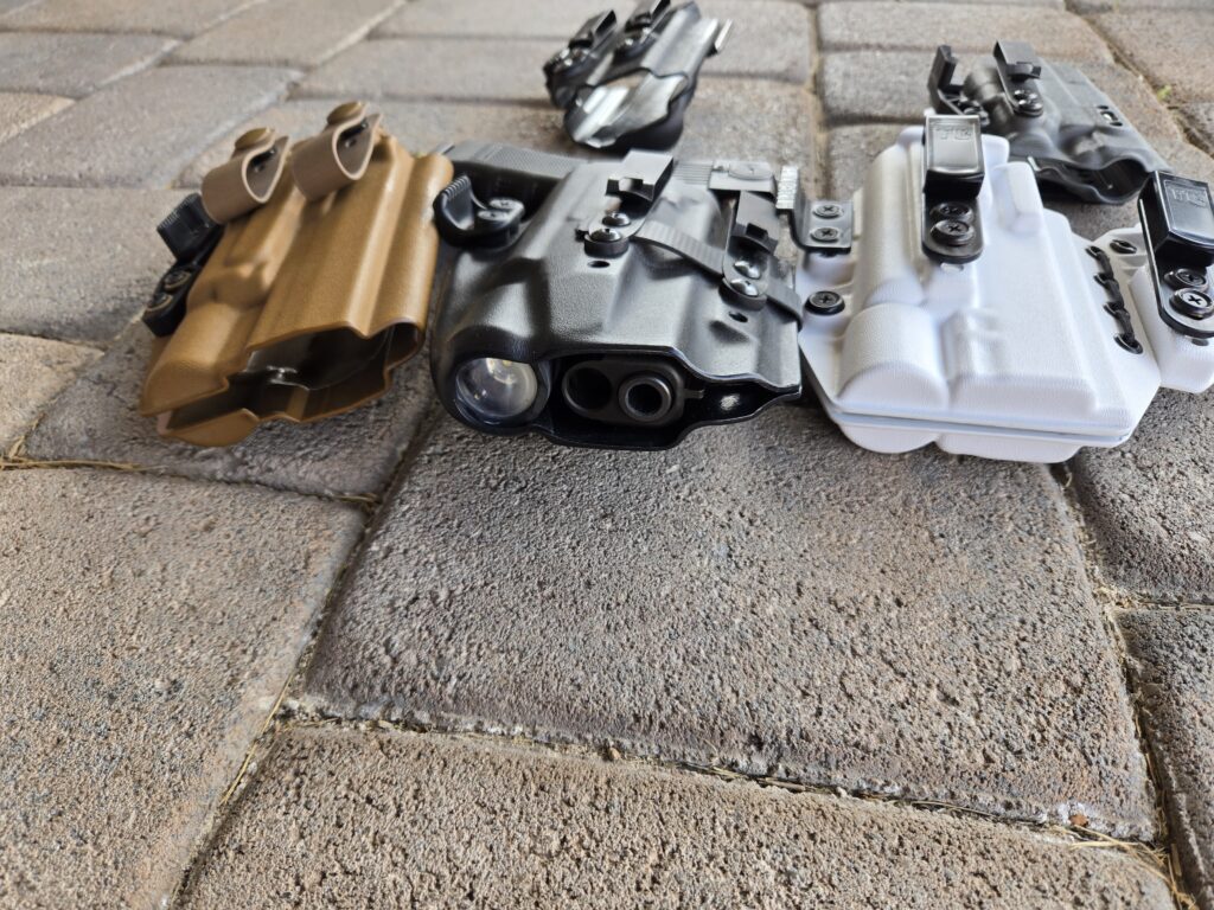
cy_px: 455
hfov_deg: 73.9
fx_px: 807
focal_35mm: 23
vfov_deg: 58.9
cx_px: 607
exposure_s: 1/180
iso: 32
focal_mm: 5.4
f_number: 1.8
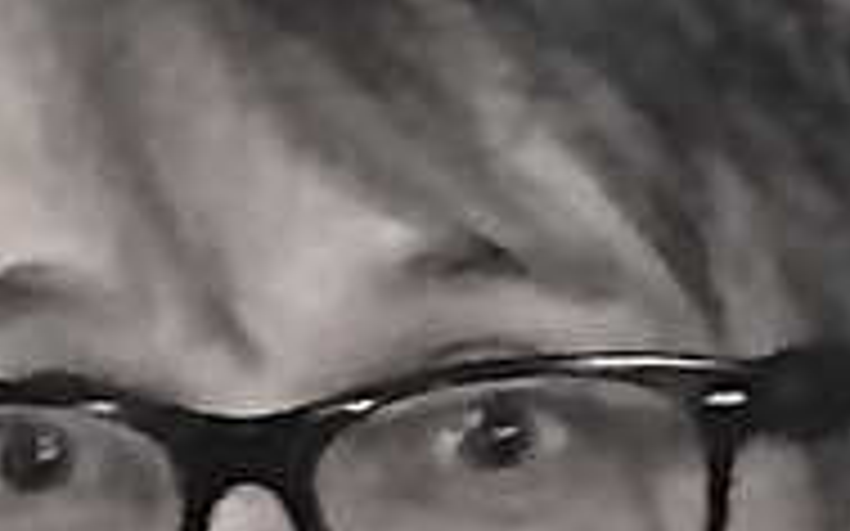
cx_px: 463
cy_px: 302
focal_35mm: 139
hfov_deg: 15.0
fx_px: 3219
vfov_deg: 9.4
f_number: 2.2
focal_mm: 2.65
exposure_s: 1/15
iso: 1600
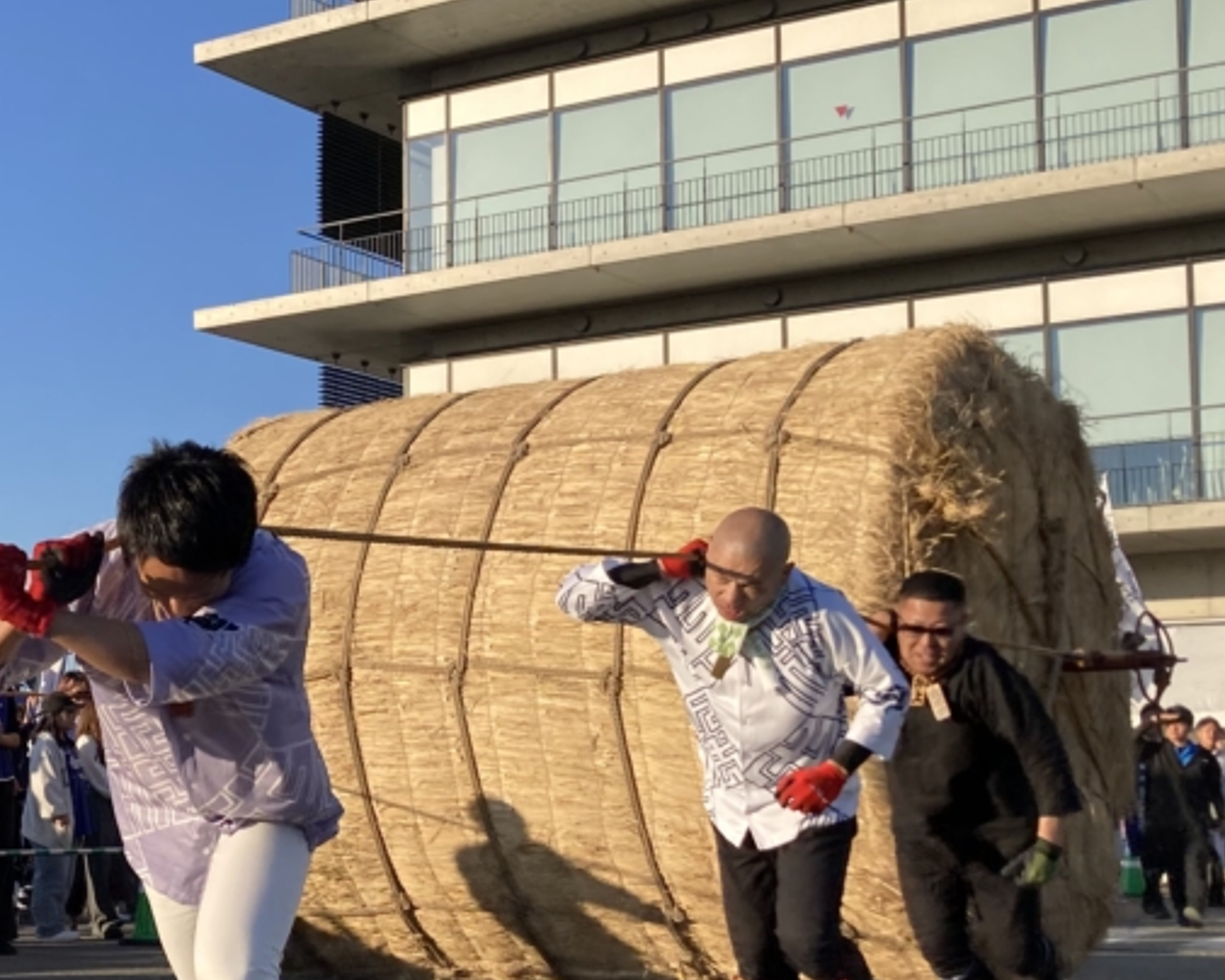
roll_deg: -0.1
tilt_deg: +5.8
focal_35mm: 65
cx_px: 136
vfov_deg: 23.4
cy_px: 640
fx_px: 2357
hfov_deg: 28.1
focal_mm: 3.99
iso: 20
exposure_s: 1/1215
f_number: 1.8
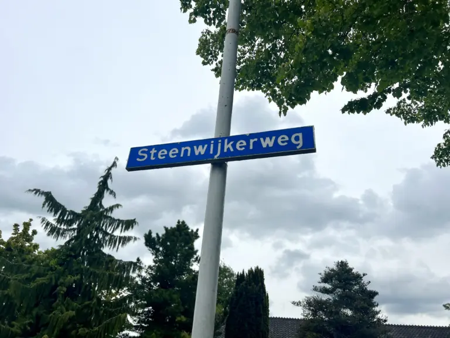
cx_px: 225
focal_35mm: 26
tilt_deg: +30.7
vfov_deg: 53.1
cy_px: 169
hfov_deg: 67.3
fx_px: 338
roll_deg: -4.4
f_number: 1.5
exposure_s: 1/8000
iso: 50
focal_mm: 5.7
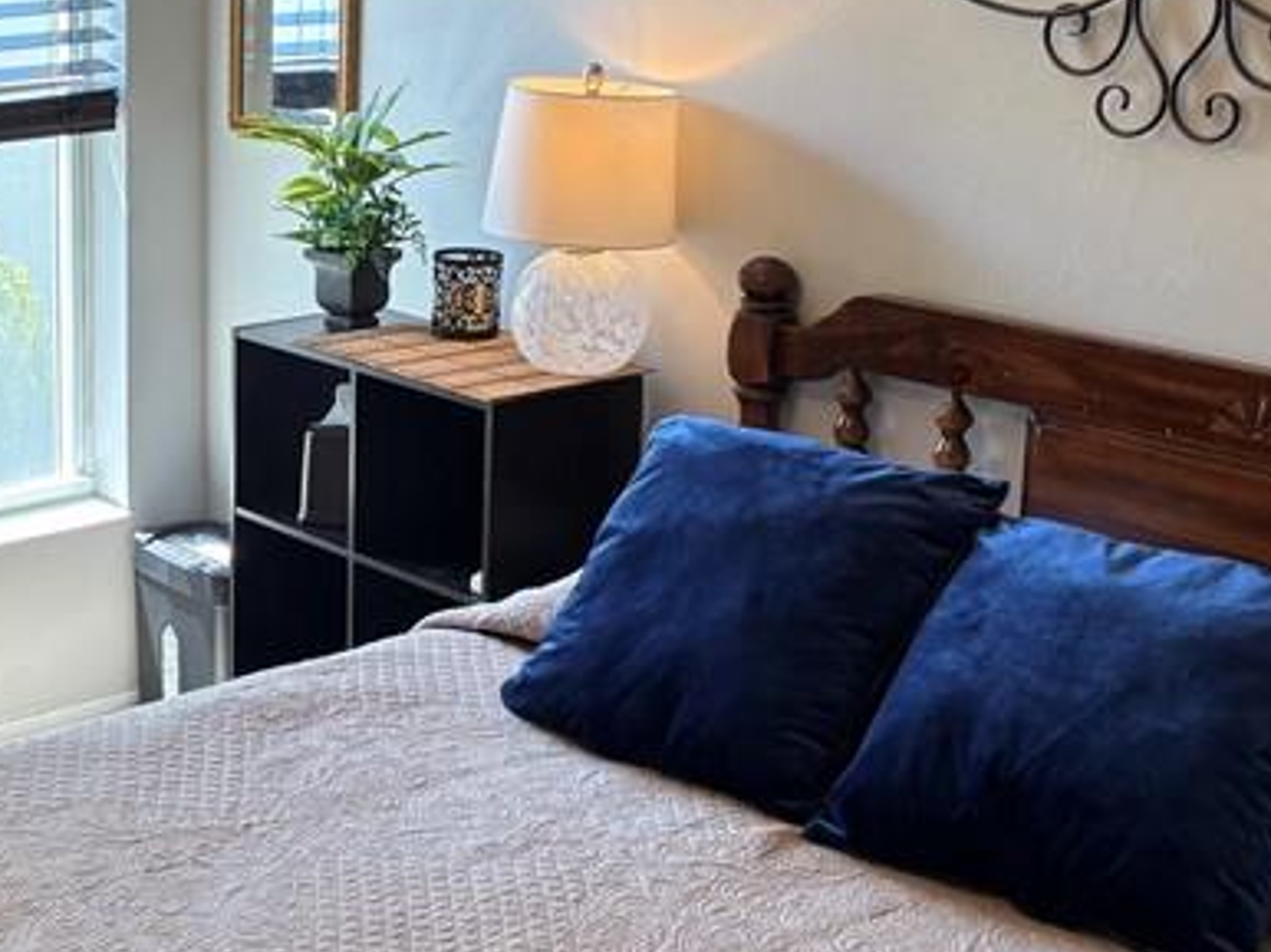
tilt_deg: -12.0
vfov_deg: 21.2
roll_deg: +0.2
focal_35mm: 69
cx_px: 82
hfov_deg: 27.0
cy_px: 323
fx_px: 2532
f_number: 1.6
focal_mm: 5.96
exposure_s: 1/120
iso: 100
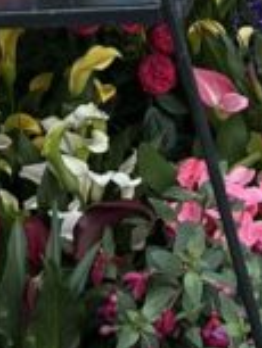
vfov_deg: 10.4
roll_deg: +5.0
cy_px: -346
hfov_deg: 8.5
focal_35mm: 174
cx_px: 189
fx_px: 1754
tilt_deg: -10.9
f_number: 1.5
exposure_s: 1/84
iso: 125
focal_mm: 5.7
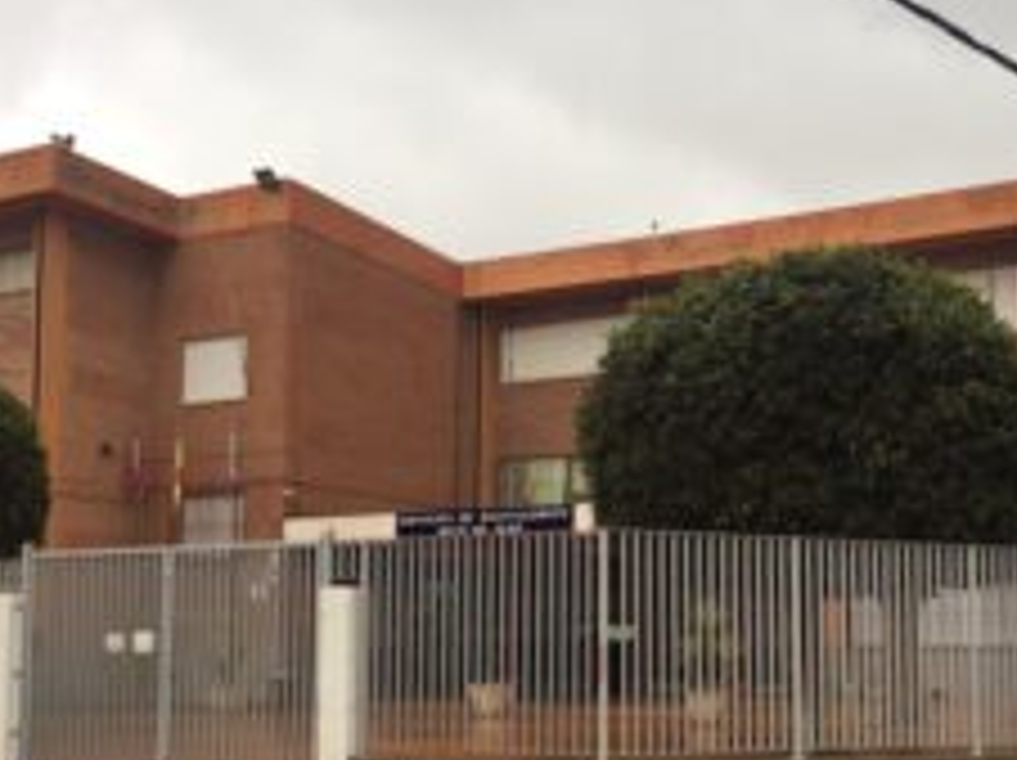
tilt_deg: +4.1
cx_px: 603
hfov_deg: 41.9
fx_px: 1321
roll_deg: -0.1
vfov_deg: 31.6
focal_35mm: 45
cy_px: 555
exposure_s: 1/50
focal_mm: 4.15
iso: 32
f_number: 2.2
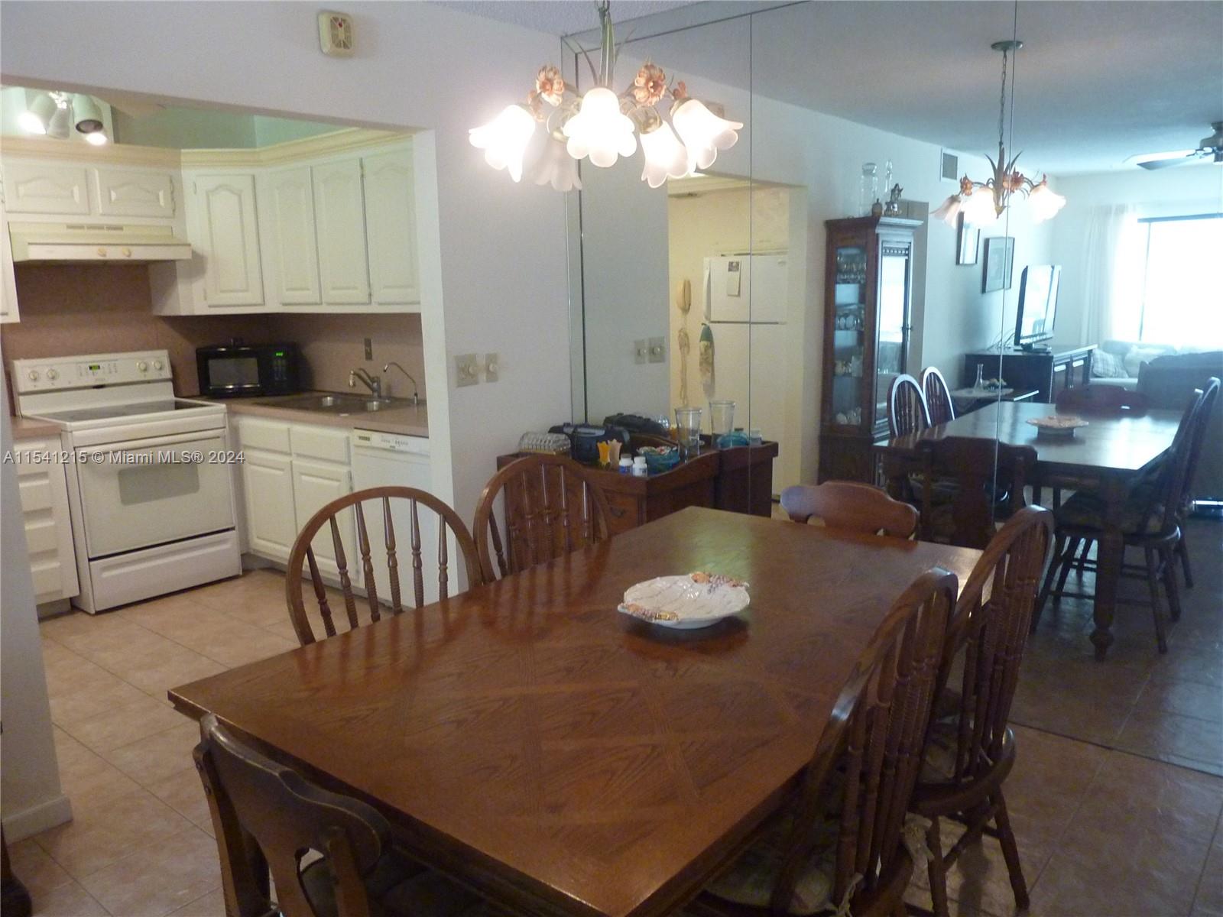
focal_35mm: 25
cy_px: 458
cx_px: 612
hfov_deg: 69.4
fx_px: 883
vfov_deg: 54.9
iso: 400
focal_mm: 4.1
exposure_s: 1/20
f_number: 3.3
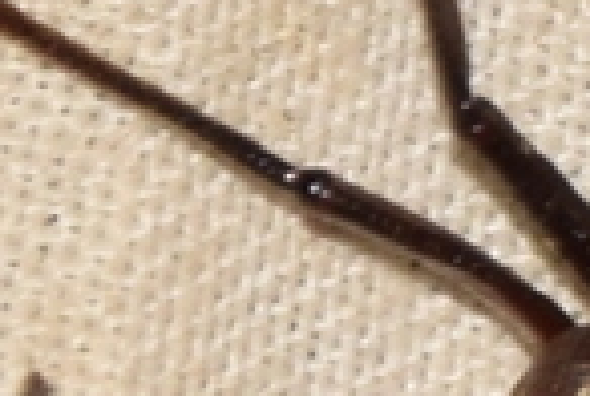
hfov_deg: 2.0
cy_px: 525
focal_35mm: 1033
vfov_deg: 1.3
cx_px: 735
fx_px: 16969
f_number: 13
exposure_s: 1/160
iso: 100
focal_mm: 105
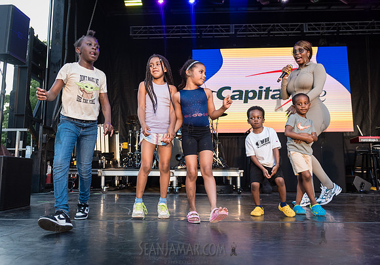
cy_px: 127
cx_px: 173
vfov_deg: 43.4
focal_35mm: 31
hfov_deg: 59.3
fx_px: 333
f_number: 3.2
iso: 1000
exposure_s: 1/800
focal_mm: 29
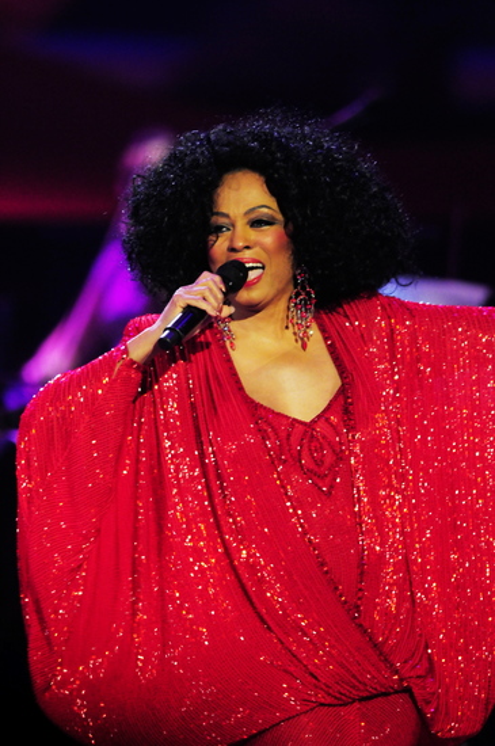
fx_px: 15516
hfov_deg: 1.8
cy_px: 373
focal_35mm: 750
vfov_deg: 2.8
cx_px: 248
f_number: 4.8
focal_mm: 500
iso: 1600
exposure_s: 1/160
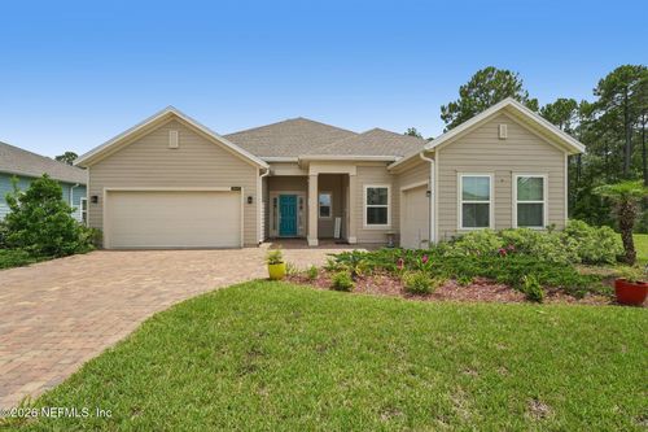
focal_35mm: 17
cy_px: 216
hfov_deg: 94.7
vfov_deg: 71.7
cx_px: 324
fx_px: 299
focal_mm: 16.6
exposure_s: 1/400
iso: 320
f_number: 11
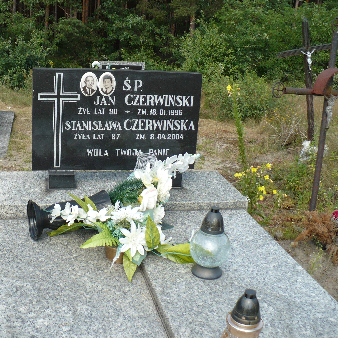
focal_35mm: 44
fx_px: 486
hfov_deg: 38.1
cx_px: 126
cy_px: 169
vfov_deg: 38.3
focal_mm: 6.1
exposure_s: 1/640
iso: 100
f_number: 2.8
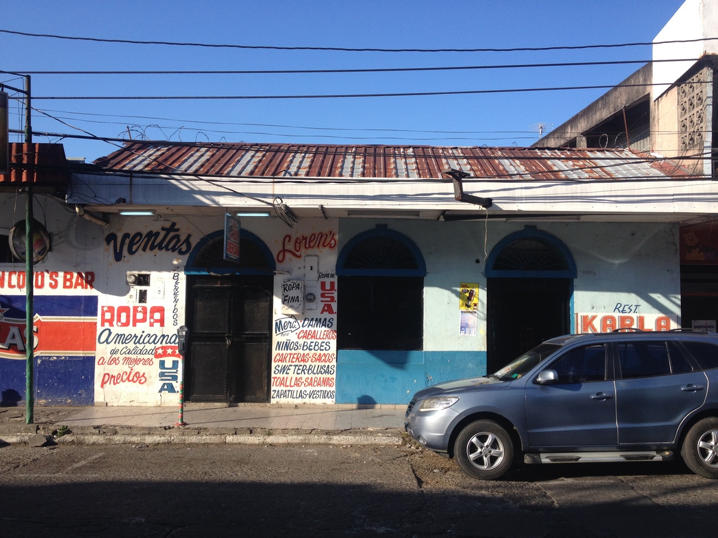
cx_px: 359
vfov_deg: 40.7
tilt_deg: +0.9
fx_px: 726
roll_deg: -0.6
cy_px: 269
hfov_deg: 52.6
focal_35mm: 35
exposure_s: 1/1082
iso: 50
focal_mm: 4.28
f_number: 2.4
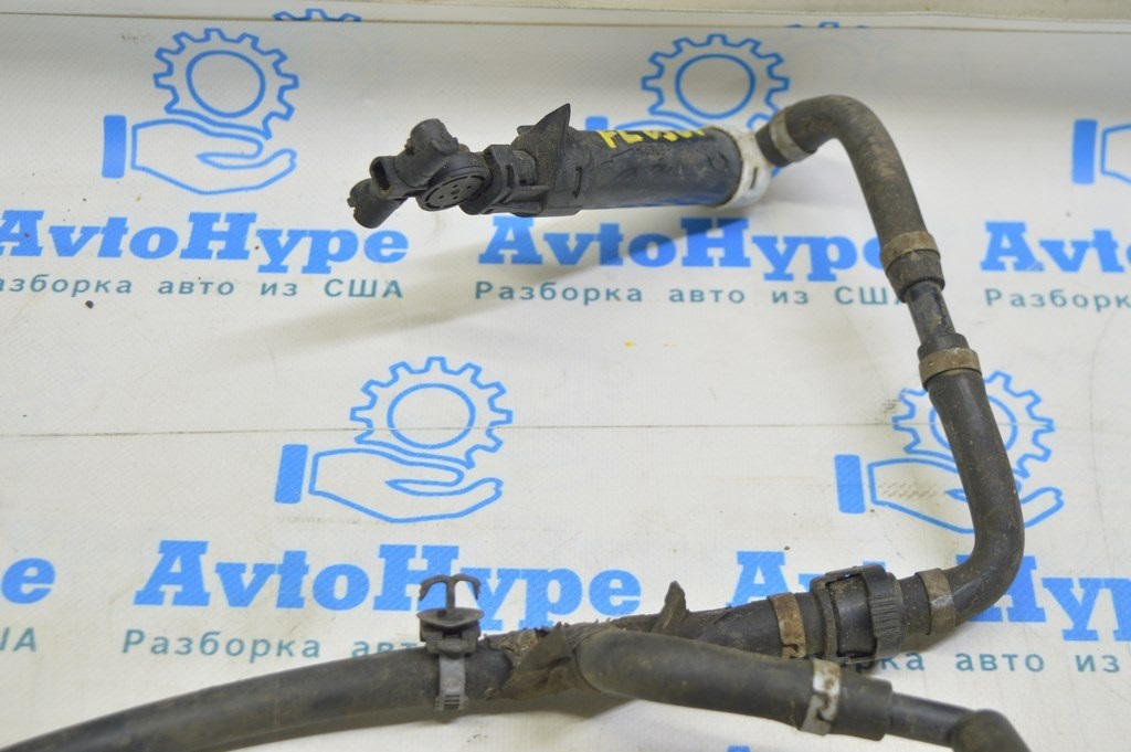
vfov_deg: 23.7
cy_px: 376
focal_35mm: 57
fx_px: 1789
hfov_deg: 35.1
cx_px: 566
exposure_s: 1/20
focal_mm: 38
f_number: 5.6
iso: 400
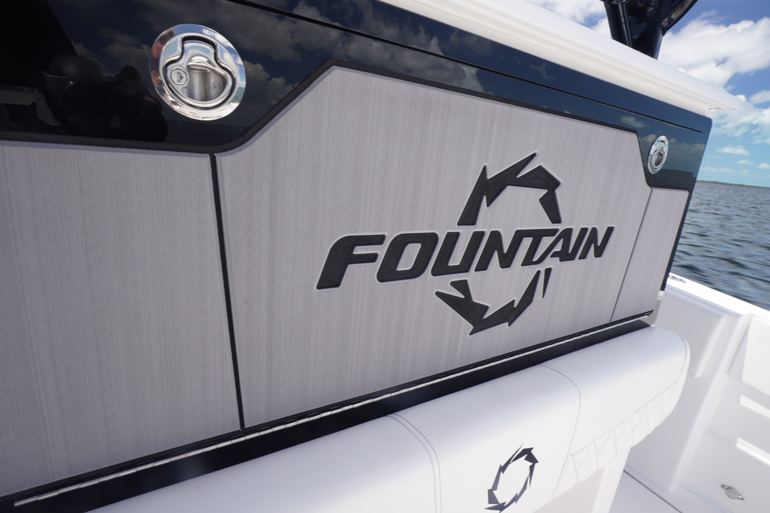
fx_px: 385
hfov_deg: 90.0
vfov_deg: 67.4
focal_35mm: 18
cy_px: 256
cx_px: 385
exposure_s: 1/30
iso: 100
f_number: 10
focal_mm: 12
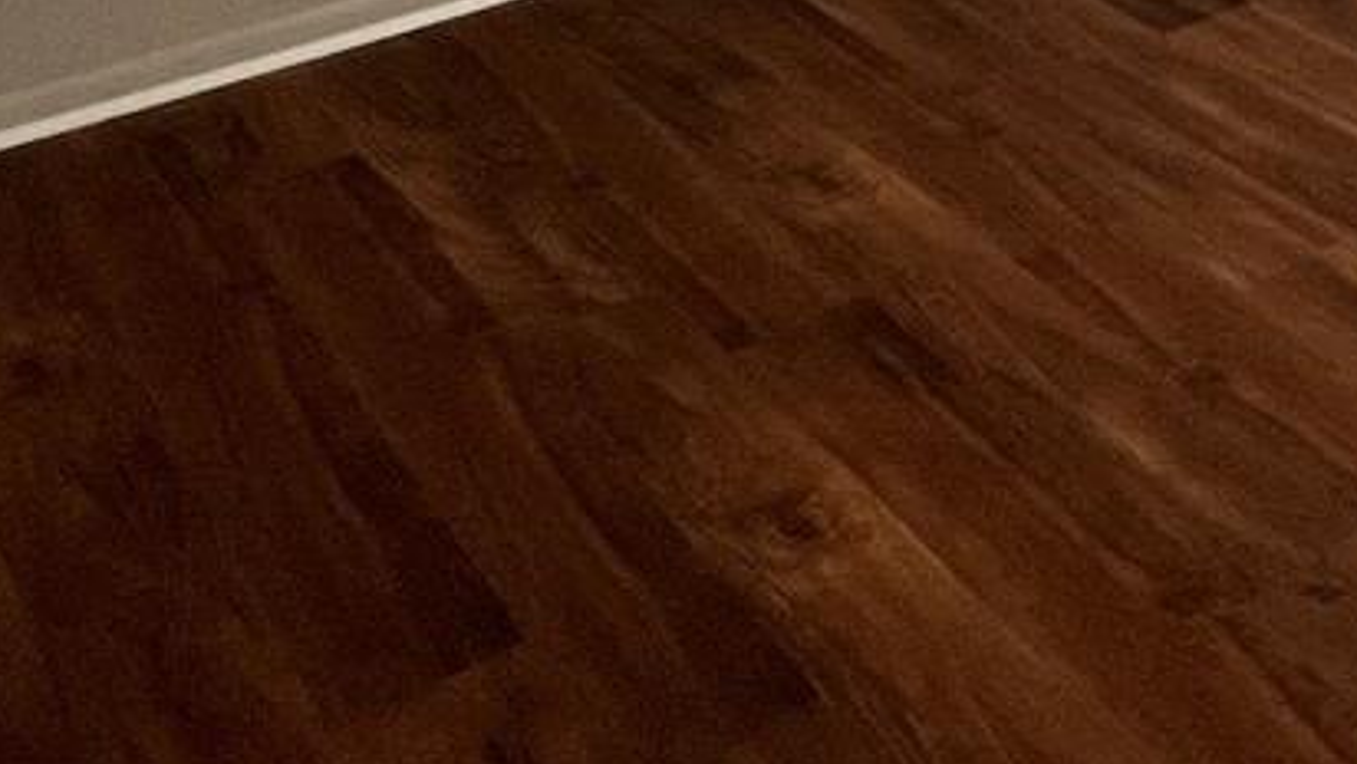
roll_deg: +1.3
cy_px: -721
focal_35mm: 55
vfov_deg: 16.9
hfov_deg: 34.0
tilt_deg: -5.9
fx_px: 1980
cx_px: 1403
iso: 320
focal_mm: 1.57
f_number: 1.8
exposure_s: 1/60
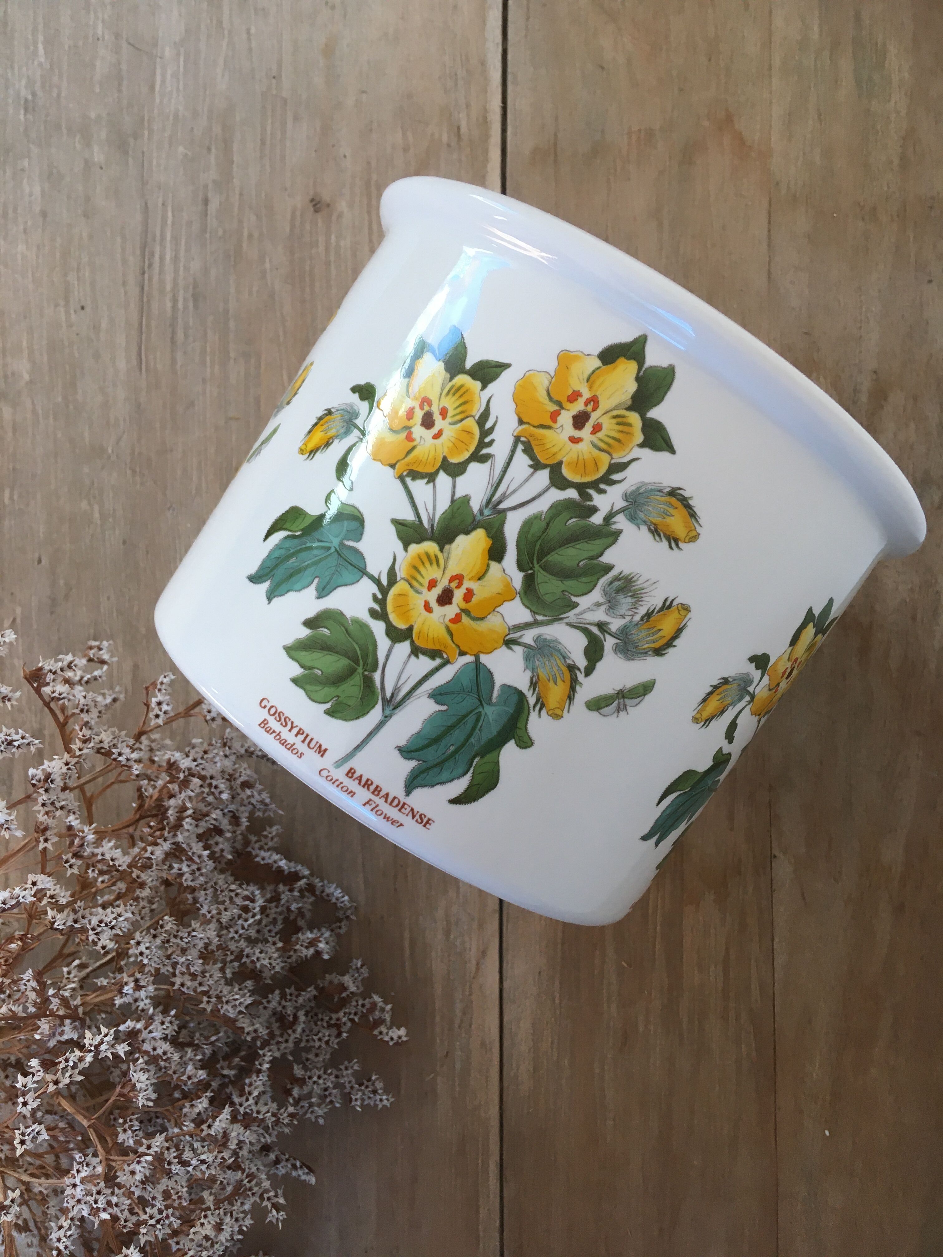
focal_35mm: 29
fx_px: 1053
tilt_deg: -88.4
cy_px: 628
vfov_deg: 61.7
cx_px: 472
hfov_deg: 48.2
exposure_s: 1/33
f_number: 2.2
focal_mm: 4.15
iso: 32
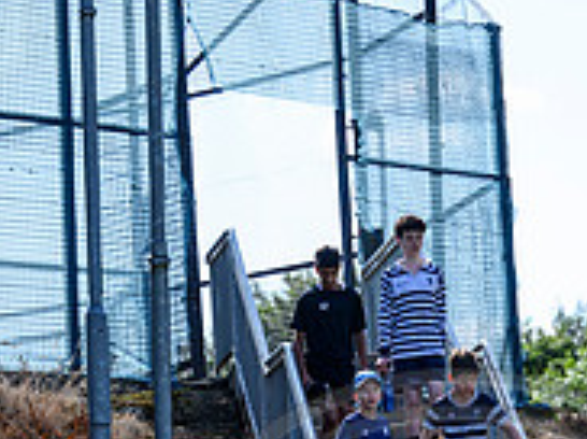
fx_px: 4031
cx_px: 455
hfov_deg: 8.3
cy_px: 691
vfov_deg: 6.1
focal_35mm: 238
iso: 500
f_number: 3.5
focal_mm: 100
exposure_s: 1/3200
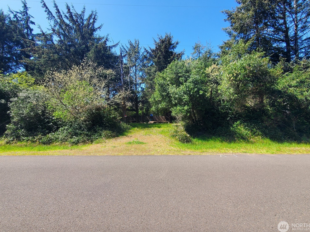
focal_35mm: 14
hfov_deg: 101.9
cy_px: 110
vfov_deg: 85.6
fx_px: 125
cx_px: 165
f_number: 2.2
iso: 50
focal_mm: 1.8
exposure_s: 1/404
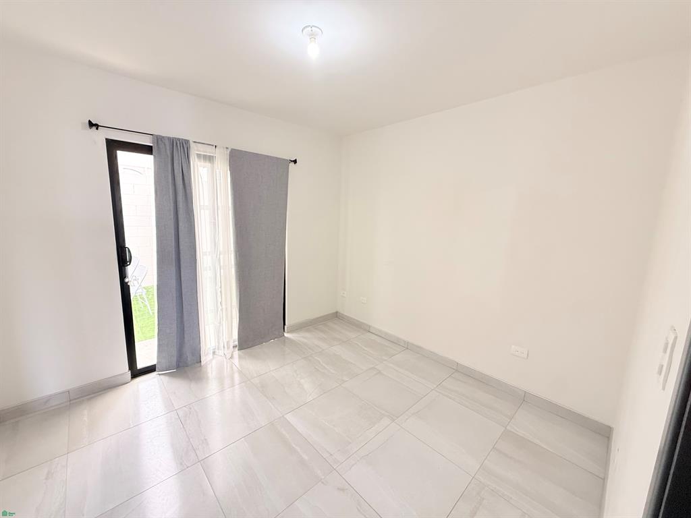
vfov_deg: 85.7
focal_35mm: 14
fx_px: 279
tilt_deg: -8.8
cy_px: 259
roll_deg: -1.8
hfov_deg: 102.1
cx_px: 346
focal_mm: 2.22
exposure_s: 1/99
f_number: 2.2
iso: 250
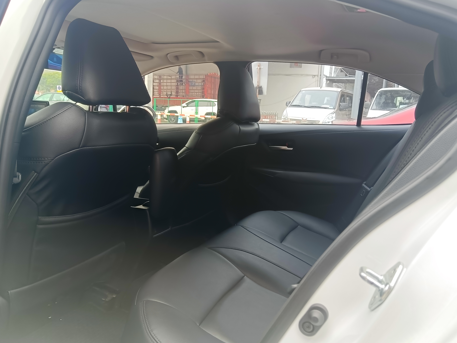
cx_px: 228
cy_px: 172
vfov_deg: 51.4
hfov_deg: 65.3
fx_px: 356
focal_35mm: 27
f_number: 1.9
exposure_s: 1/100
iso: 207
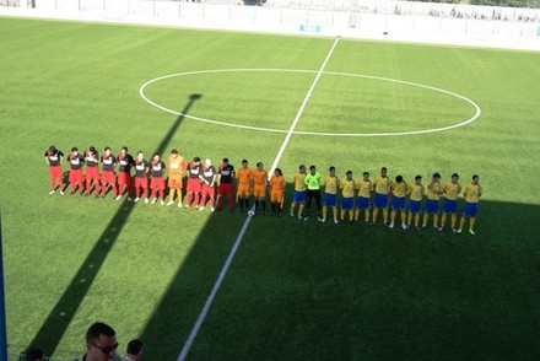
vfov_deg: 25.8
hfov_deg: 37.8
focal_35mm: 52
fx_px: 788
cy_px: 180
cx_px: 270
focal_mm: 35
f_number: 9
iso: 100
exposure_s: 1/80
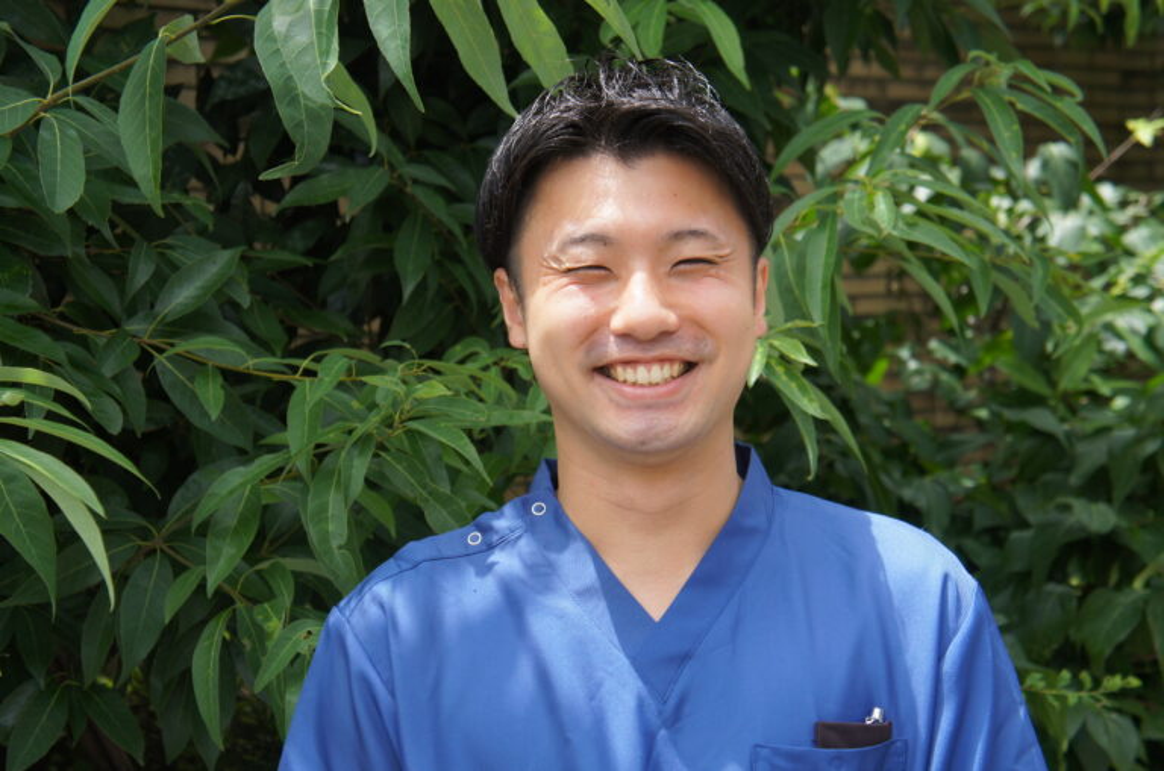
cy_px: 386
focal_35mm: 62
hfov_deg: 32.7
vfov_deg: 22.0
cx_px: 582
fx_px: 1985
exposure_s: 1/500
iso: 200
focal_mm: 41
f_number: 5.6
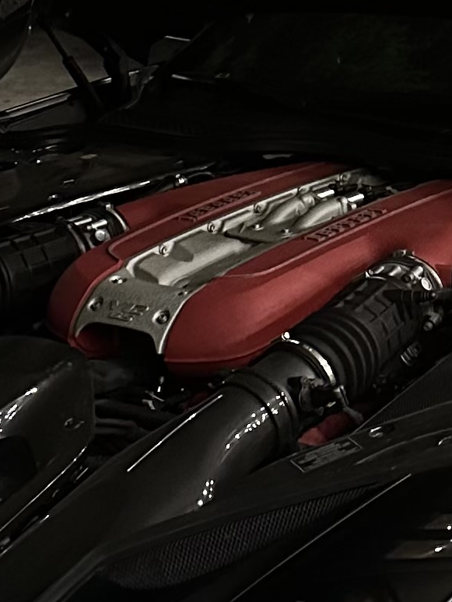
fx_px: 2175
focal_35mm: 125
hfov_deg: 11.8
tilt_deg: -9.9
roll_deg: -3.4
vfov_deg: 15.7
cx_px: 375
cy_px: 166
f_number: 1.78
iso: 1250
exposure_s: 1/30
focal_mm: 6.86
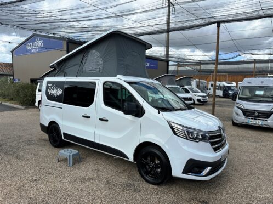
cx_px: 136
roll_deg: -1.1
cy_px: 102
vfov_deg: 56.7
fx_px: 189
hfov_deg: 71.7
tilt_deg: -6.5
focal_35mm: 24
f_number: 1.78
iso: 80
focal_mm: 6.86
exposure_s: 1/3472
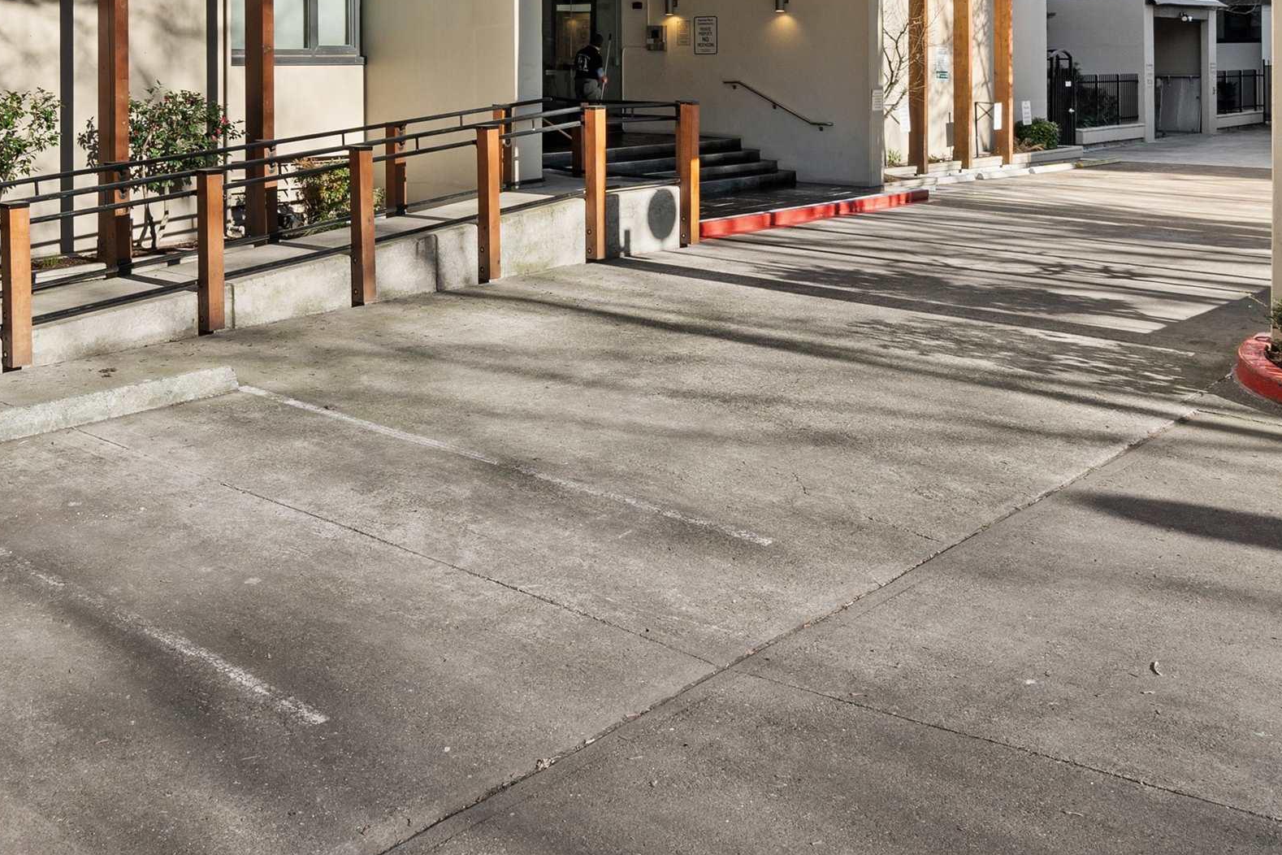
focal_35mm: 37
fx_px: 1318
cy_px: 56
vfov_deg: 33.7
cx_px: 511
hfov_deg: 51.5
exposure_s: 1/30
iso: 100
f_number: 8
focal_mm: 13
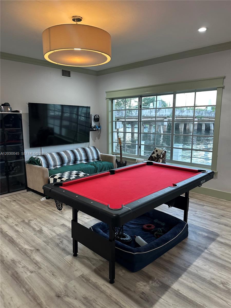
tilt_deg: -9.2
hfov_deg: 56.8
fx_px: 214
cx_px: 116
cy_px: 154
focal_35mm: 24
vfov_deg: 71.6
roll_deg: -1.5
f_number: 1.78
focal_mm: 6.86
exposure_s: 1/60
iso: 200
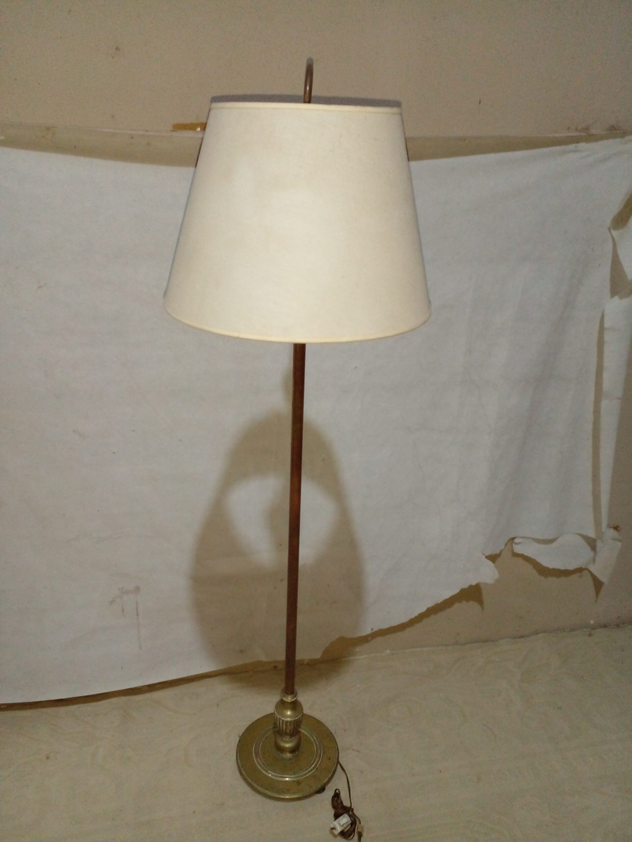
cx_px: 316
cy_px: 421
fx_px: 657
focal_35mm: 27
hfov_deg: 51.4
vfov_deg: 65.3
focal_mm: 3.6
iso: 250
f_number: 1.9
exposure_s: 1/25
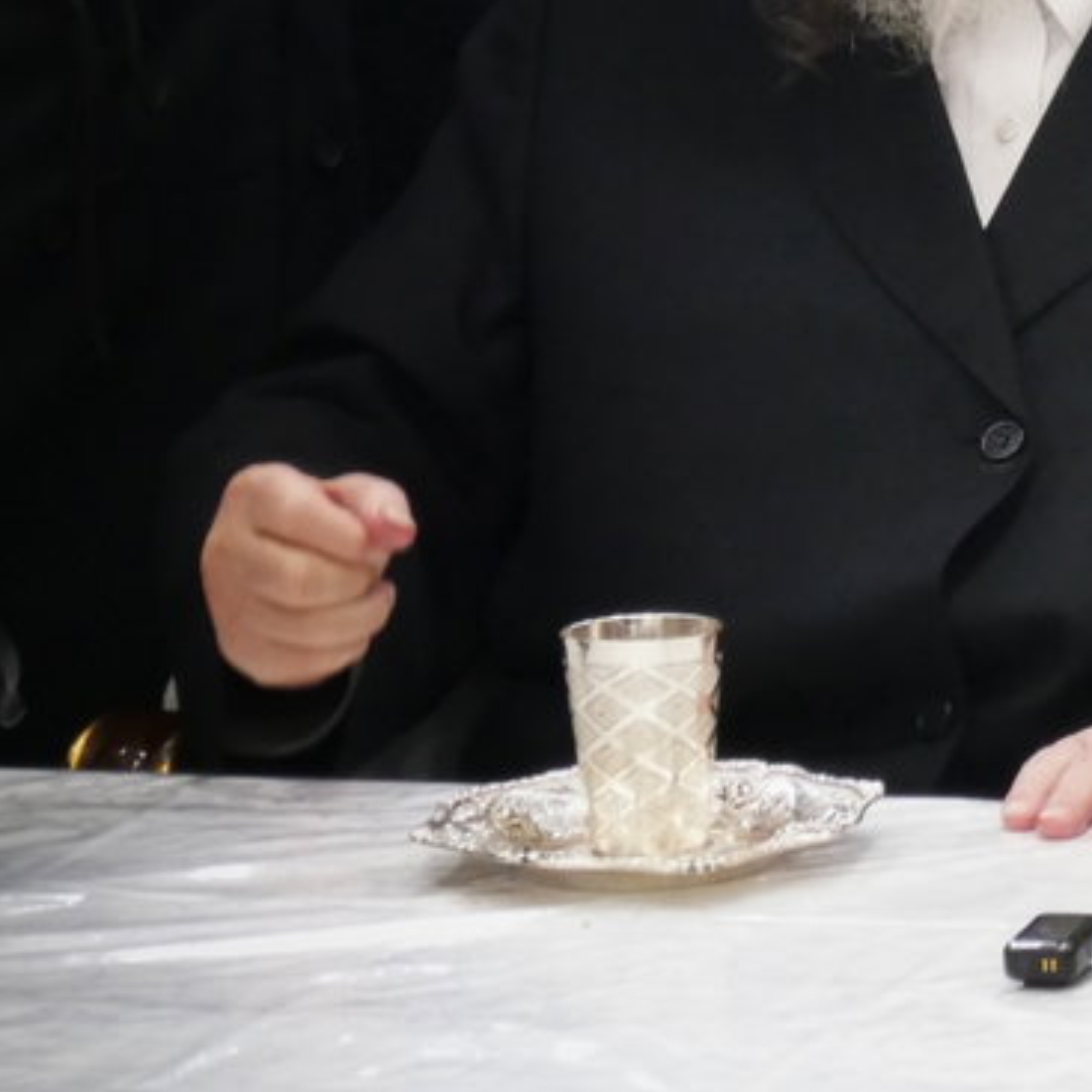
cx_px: 1583
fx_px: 10636
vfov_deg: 5.9
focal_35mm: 298
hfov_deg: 5.8
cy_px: -112
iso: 1250
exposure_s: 1/80
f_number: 5
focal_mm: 33.7
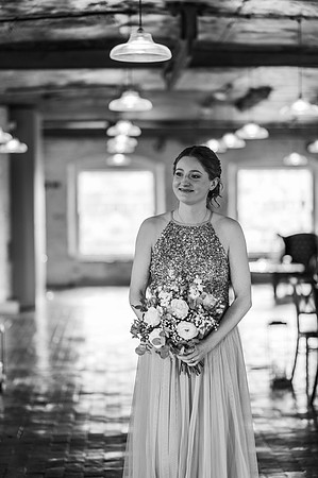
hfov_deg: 16.0
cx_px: 159
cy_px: 239
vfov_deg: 23.9
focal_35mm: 85
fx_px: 1129
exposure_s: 1/200
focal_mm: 85
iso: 450
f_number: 1.8
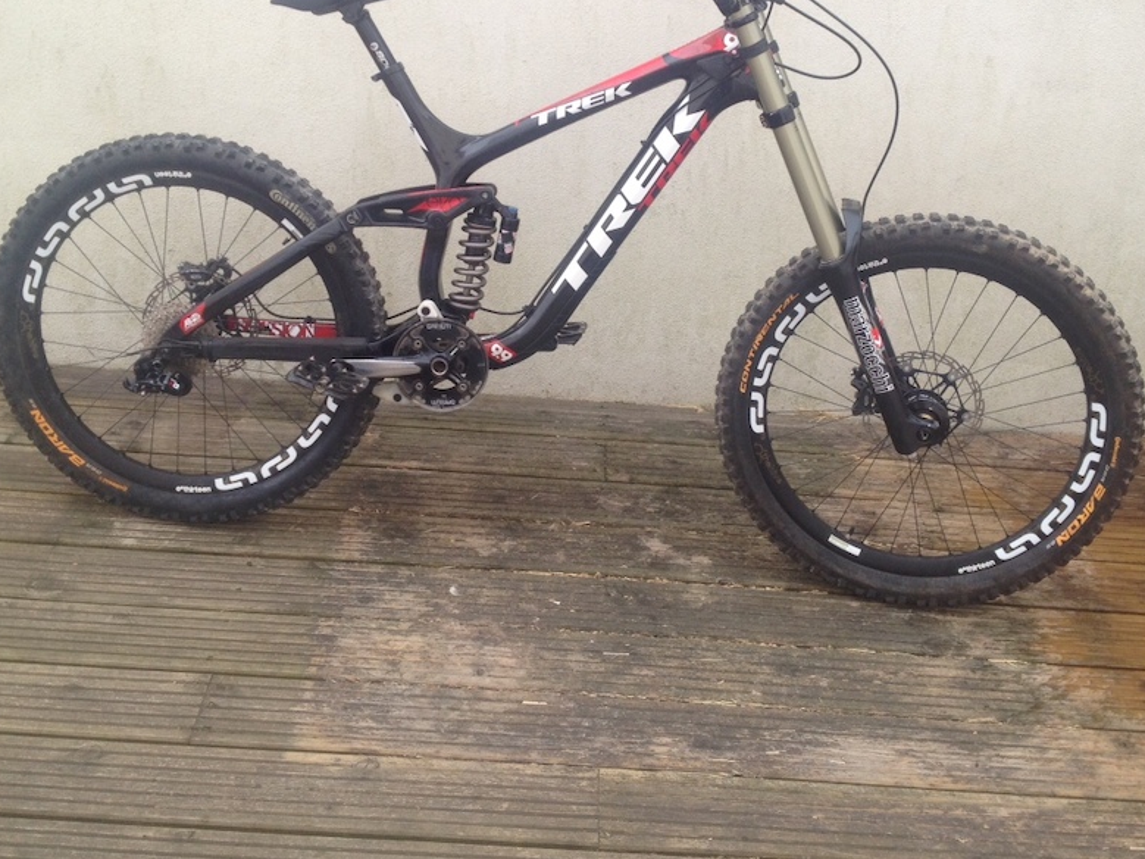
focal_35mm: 46
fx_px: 1521
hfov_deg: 41.2
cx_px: 595
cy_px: 297
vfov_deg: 31.3
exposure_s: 1/456
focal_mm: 4.28
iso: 50
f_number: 2.4
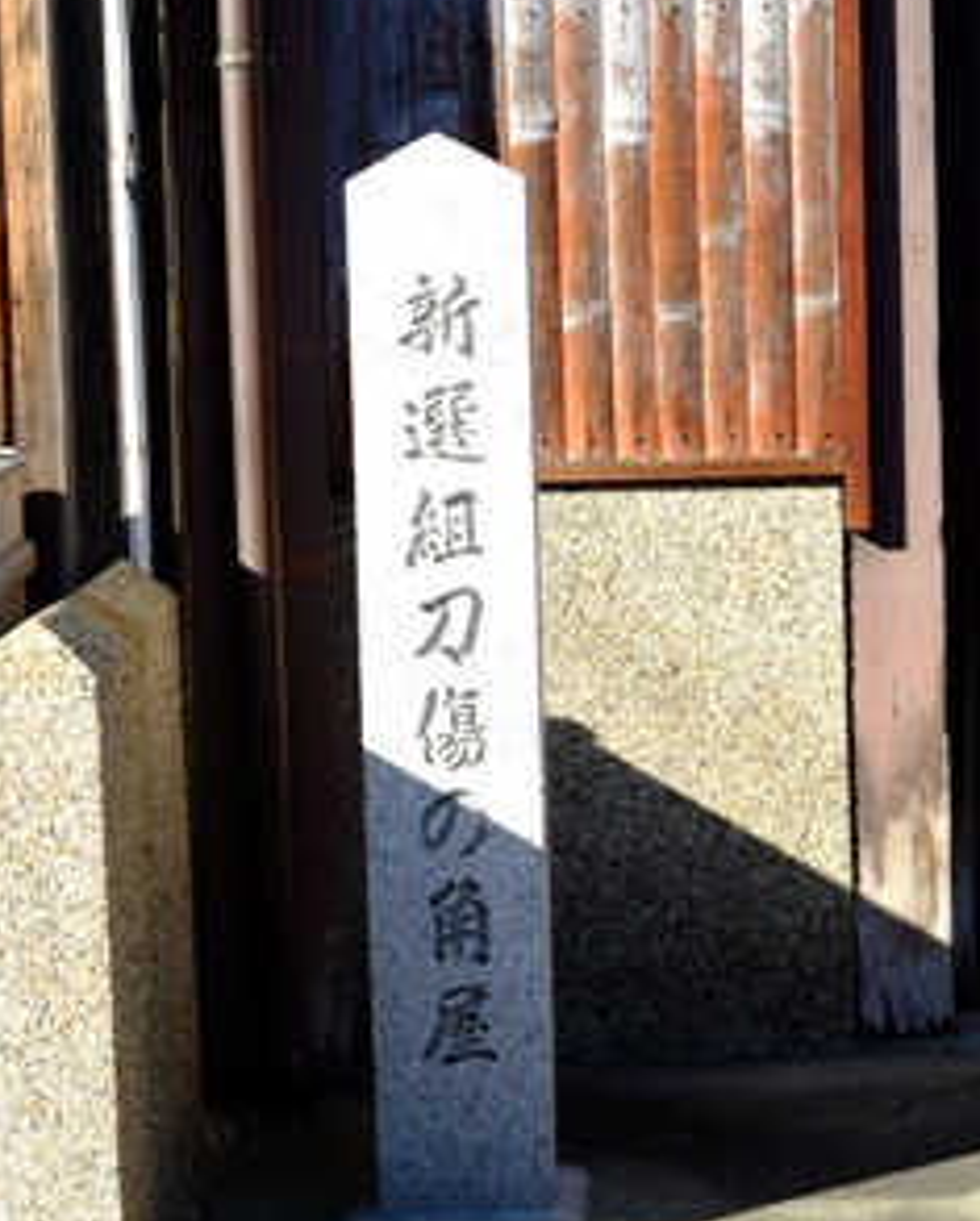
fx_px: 3946
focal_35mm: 109
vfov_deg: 17.6
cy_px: 600
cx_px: 448
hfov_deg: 14.2
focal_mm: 50.5
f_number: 6.4
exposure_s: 1/170
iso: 200
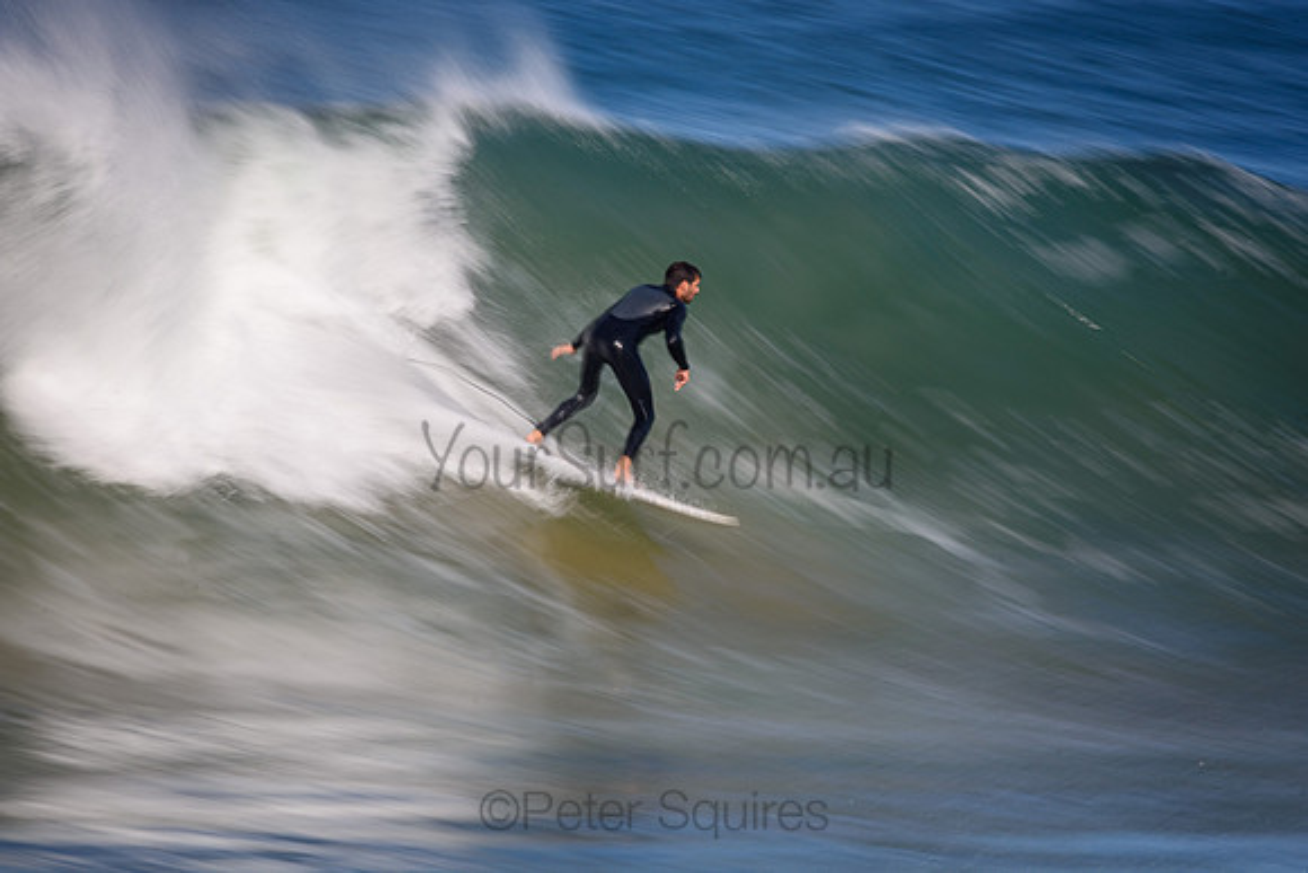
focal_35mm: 750
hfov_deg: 2.7
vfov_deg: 1.8
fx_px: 27255
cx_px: 654
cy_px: 436
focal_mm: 500
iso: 100
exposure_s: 1/20
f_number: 22
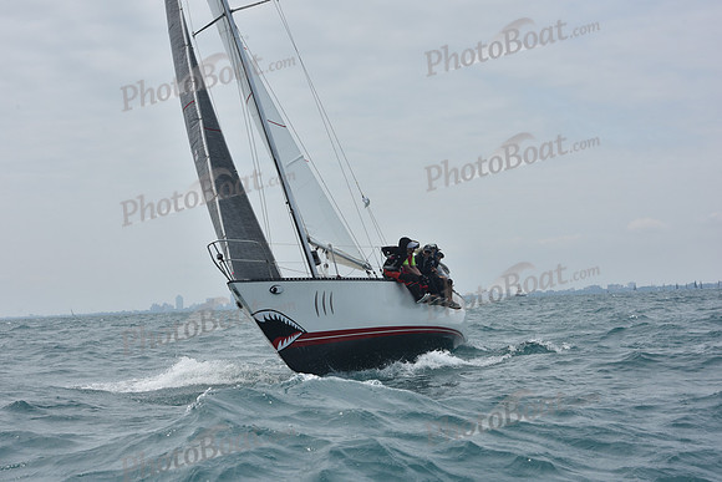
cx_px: 361
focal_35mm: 86
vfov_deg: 15.9
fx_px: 1725
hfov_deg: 23.6
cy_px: 241
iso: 250
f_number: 11
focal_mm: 86
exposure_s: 1/800
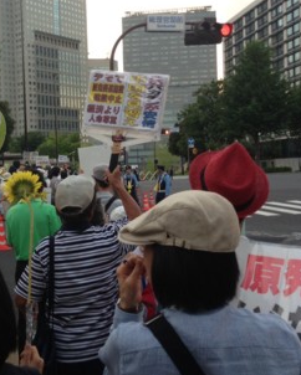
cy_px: 166
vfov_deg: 38.7
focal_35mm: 48
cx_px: 109
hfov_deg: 31.3
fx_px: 534
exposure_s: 1/120
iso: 64
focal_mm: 4.13
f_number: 2.4
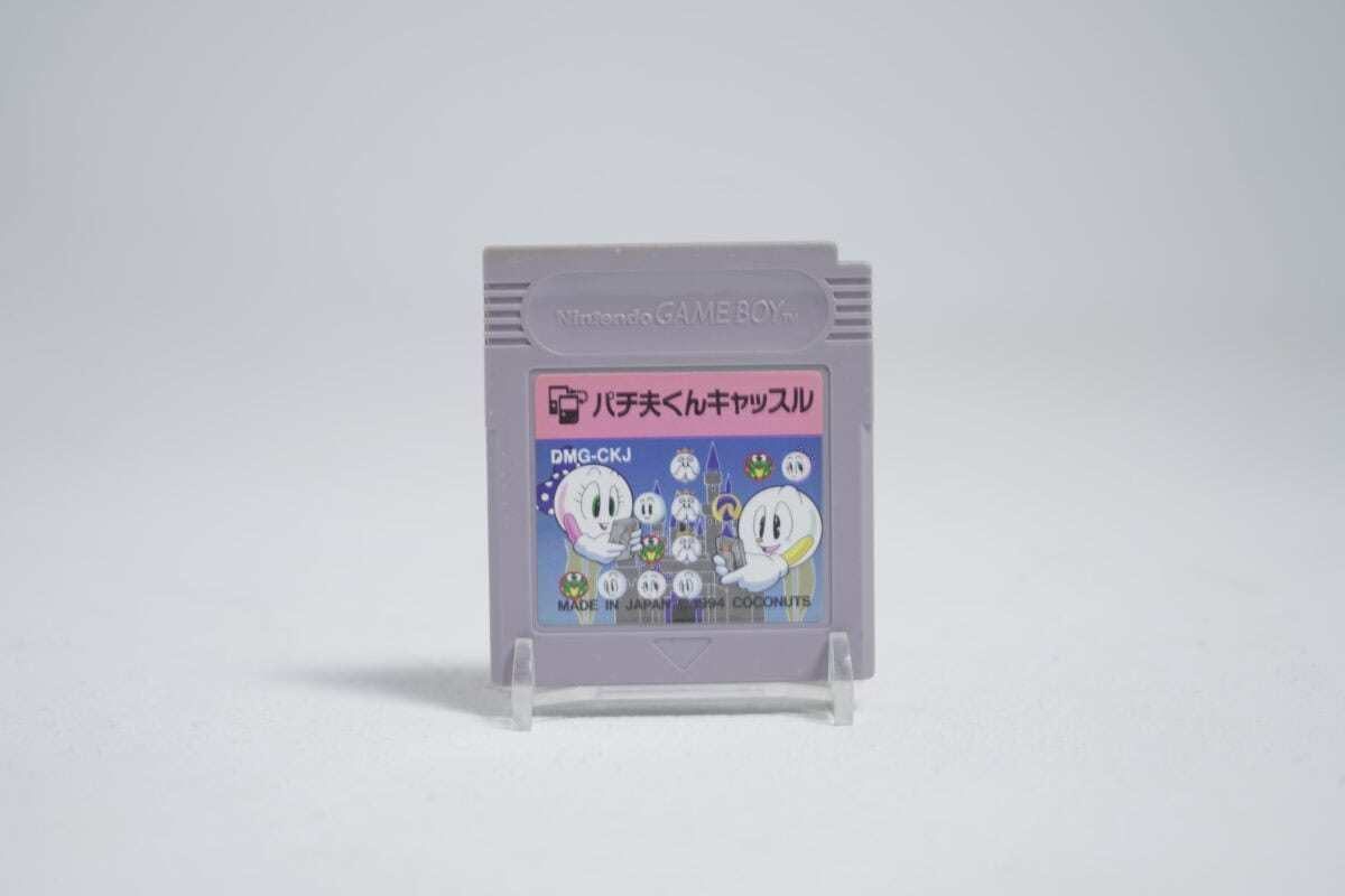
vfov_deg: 19.7
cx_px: 672
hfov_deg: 29.2
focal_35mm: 69
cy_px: 448
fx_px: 2578
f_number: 5.6
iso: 100
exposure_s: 1/6
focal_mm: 69
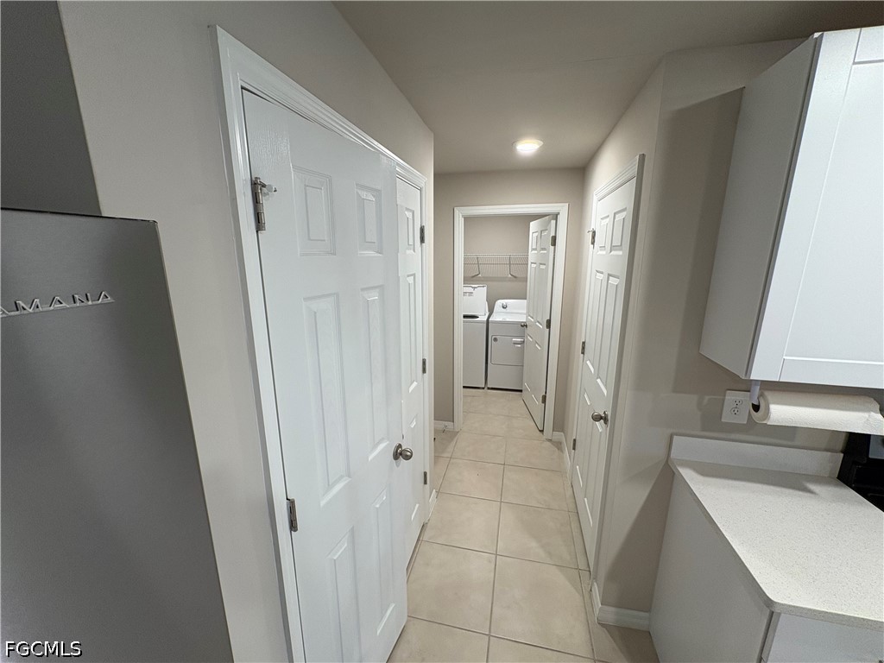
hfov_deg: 102.1
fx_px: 358
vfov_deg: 85.7
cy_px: 332
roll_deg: +0.3
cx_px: 442
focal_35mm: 14
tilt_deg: -11.8
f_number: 2.2
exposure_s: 1/60
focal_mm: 2.22
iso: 125
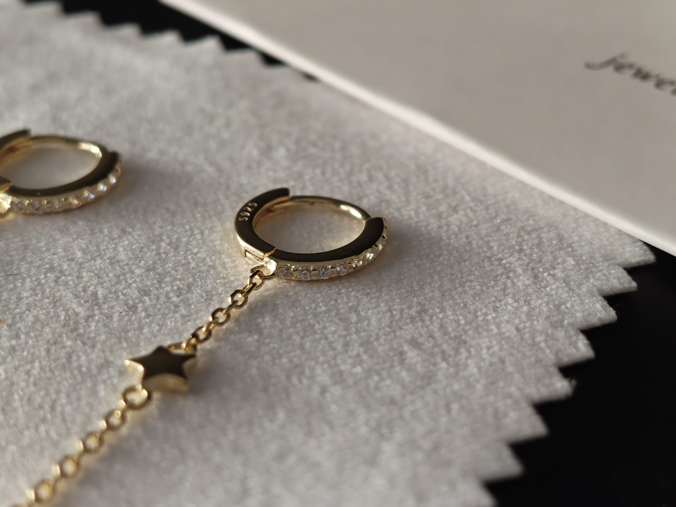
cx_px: 338
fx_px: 1367
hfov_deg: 27.8
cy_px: 254
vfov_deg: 21.0
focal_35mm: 70
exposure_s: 1/40
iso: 3061
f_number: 2.68
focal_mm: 10.55
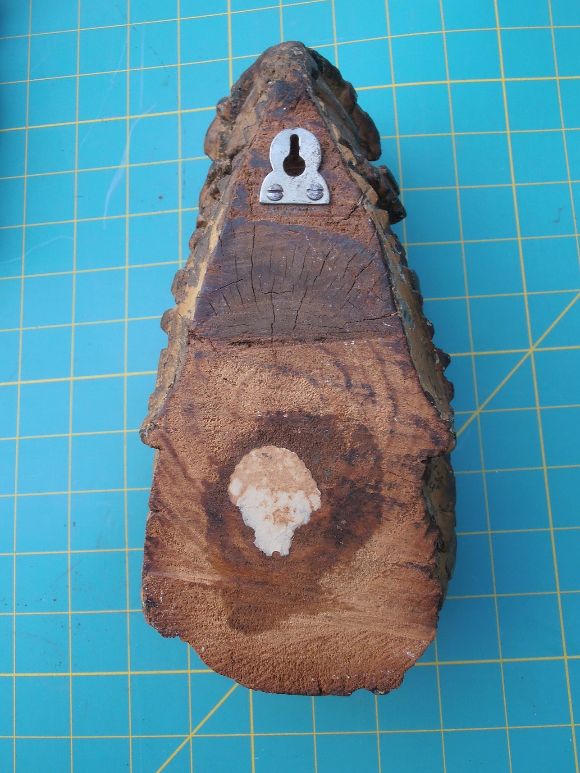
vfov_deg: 55.4
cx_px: 290
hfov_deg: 42.9
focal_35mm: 33
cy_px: 386
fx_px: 737
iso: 125
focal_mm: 5.93
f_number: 3.6
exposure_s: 1/40
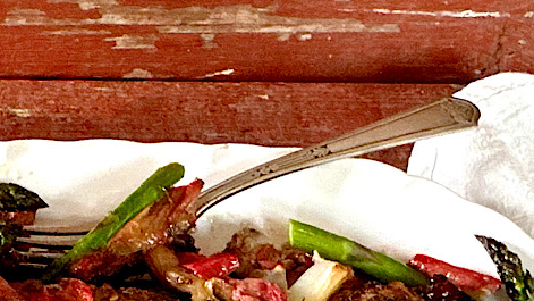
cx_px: 20
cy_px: 278
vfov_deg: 15.9
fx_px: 1062
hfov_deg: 26.9
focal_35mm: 75
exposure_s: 1/60
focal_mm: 2.22
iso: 400
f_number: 2.2
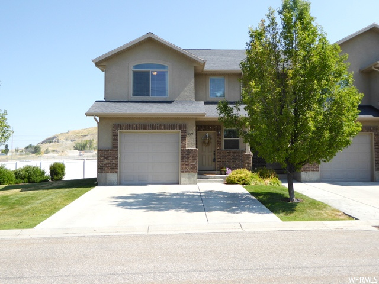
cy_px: 142
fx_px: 339
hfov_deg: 58.4
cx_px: 190
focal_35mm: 31
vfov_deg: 45.4
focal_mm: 5.4
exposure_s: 1/800
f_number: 3.5
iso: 100
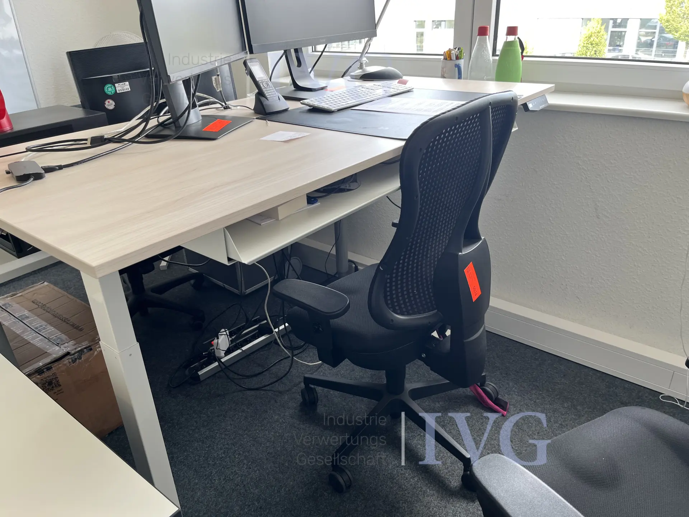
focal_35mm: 26
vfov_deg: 53.1
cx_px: 344
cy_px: 258
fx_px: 518
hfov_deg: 67.3
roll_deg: +2.0
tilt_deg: -26.2
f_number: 1.6
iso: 64
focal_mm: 5.1
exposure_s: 1/122
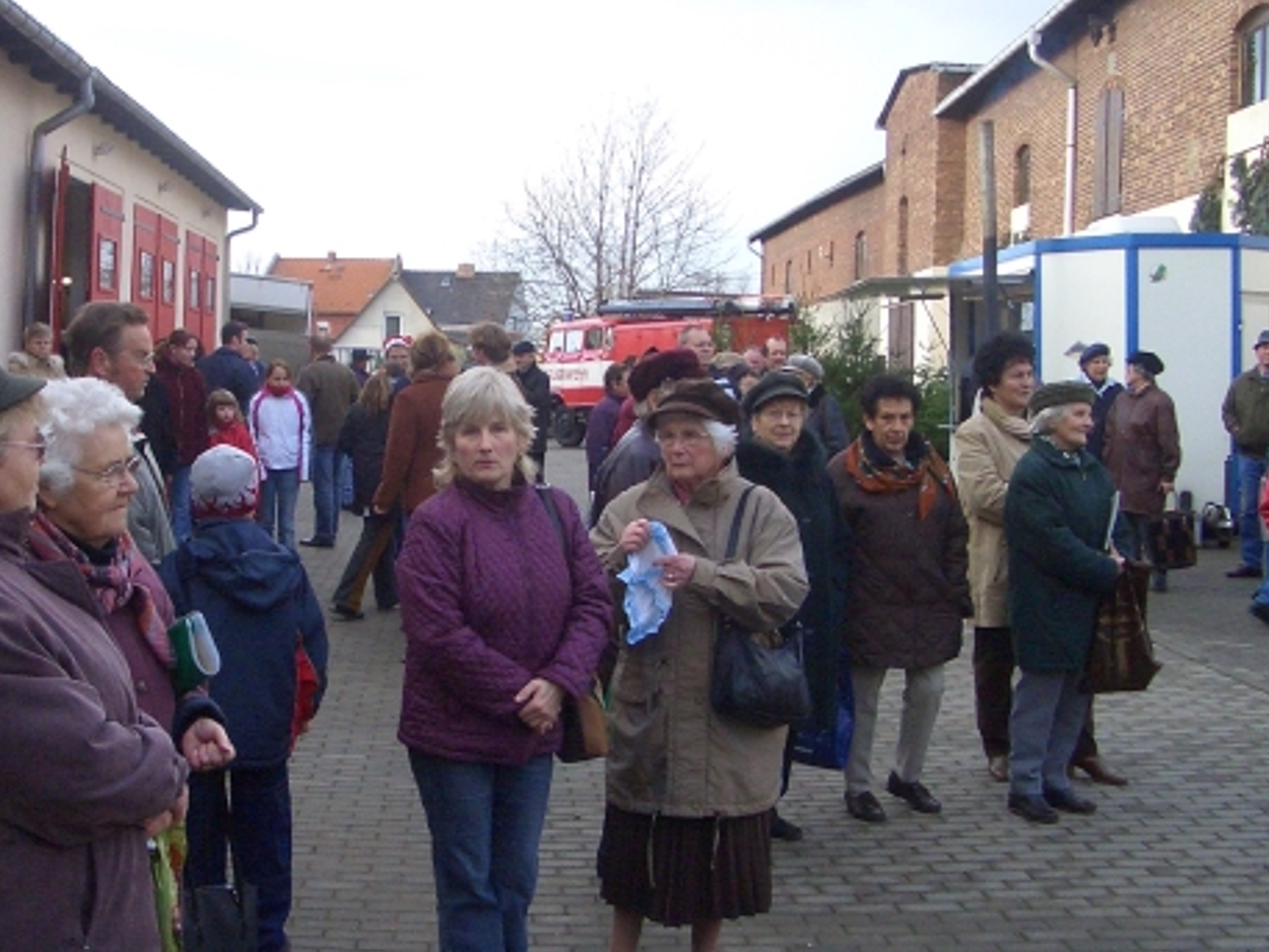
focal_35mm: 49
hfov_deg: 38.5
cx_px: 436
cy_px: 491
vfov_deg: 29.7
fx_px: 1797
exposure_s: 1/800
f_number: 2.6
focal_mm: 5.8
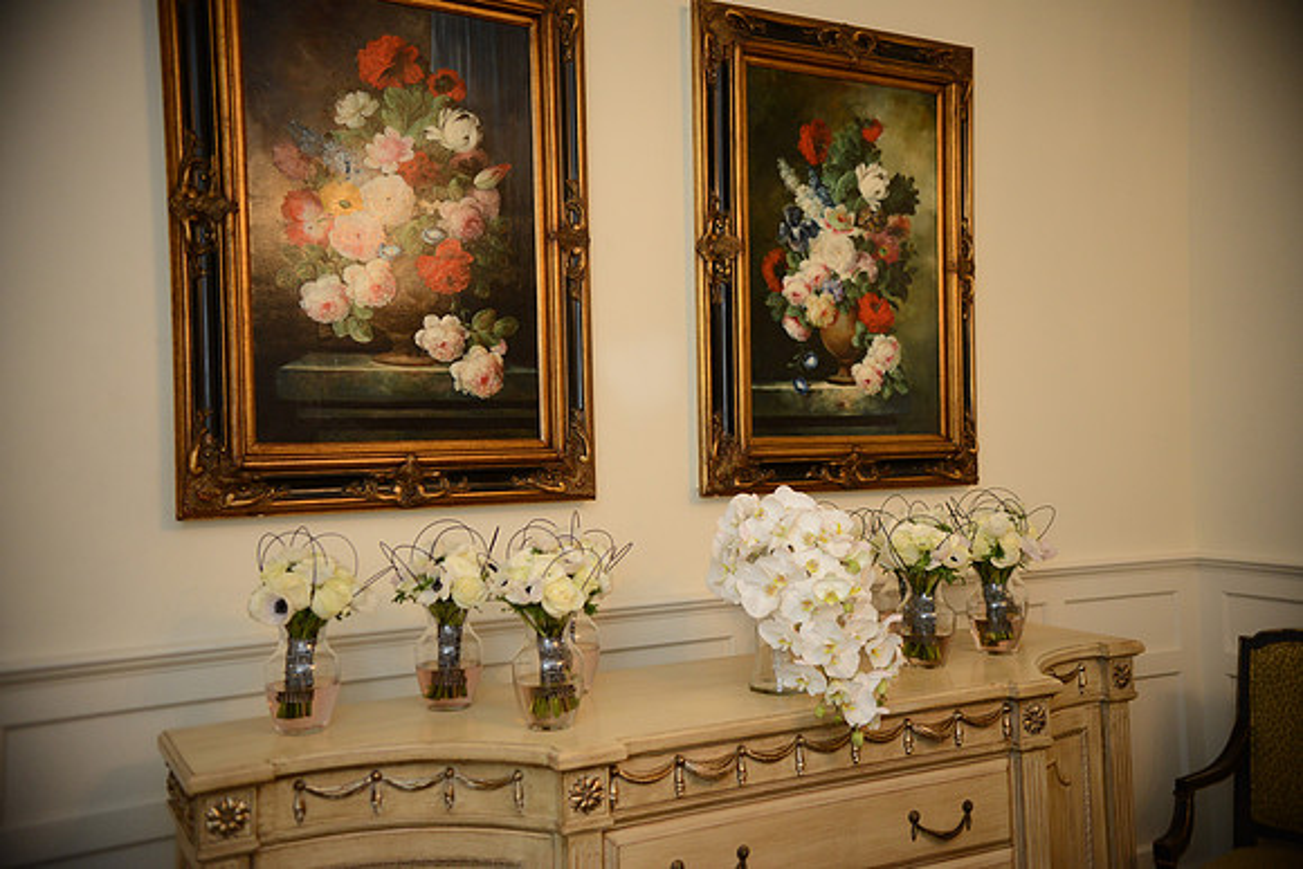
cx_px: 652
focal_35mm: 34
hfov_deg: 55.8
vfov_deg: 38.9
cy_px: 434
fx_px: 1231
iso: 1600
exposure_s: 1/60
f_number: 2.8
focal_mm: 34
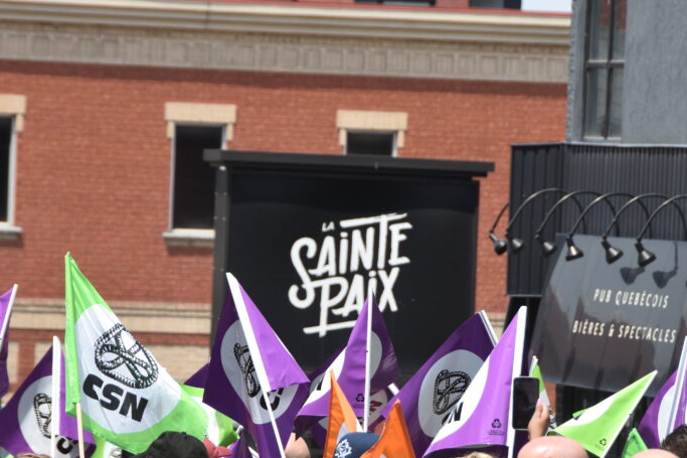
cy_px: 229
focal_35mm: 304
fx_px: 5795
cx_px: 323
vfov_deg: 4.5
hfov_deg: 6.8
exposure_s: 1/1000
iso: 400
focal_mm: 135
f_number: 8
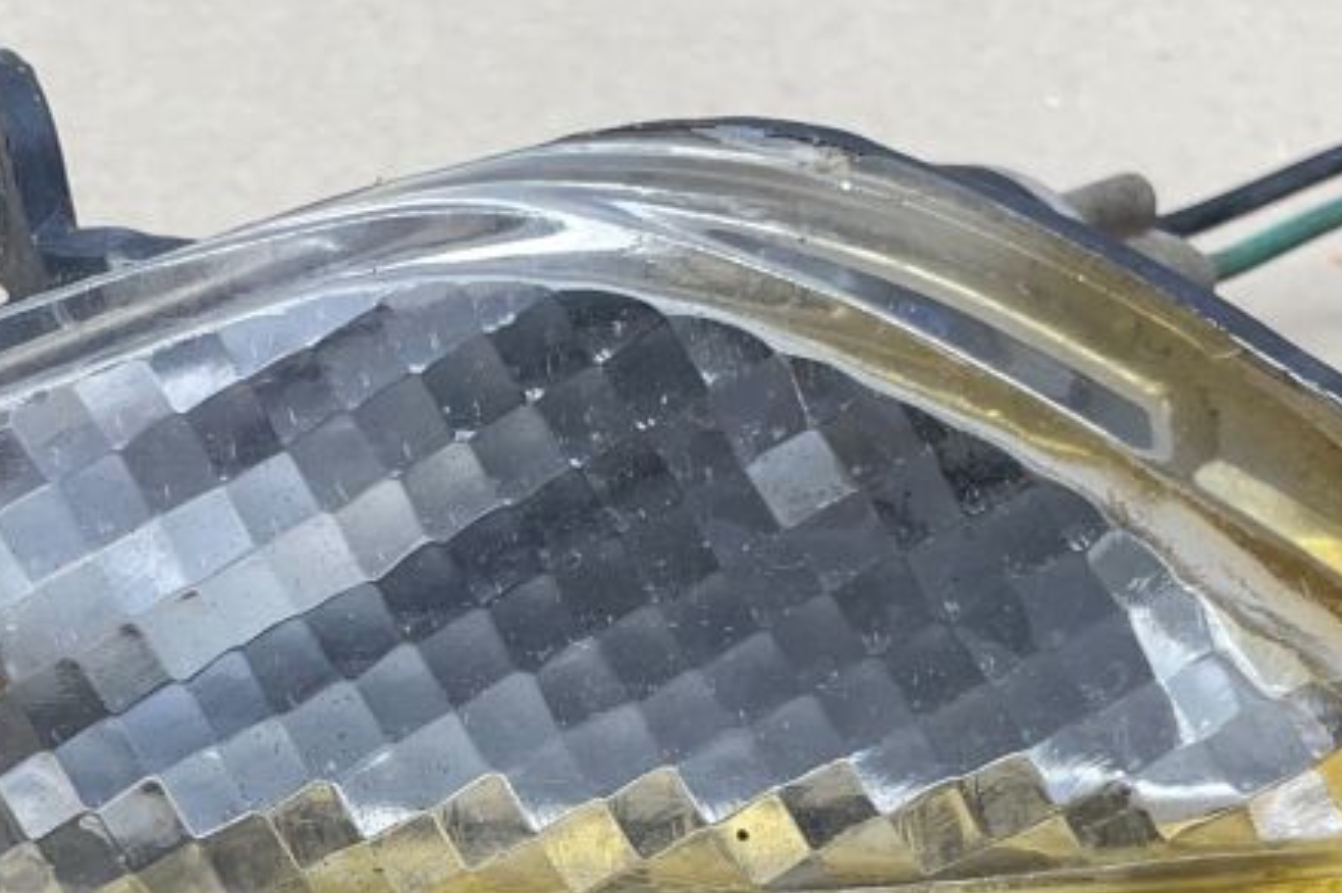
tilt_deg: -47.1
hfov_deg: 27.2
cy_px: 633
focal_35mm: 74
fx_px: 2756
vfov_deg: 18.3
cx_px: 422
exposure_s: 1/100
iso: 80
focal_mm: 4.2
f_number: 1.6
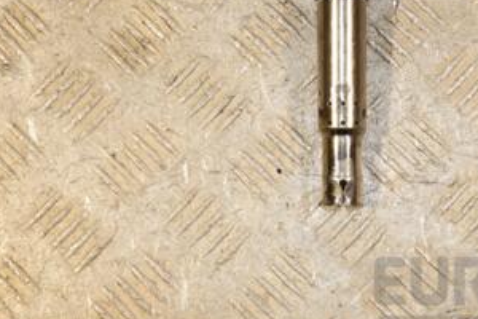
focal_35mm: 78
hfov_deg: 25.7
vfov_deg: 17.4
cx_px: 344
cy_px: 69
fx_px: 1036
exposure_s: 1/200
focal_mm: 26
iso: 800
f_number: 9
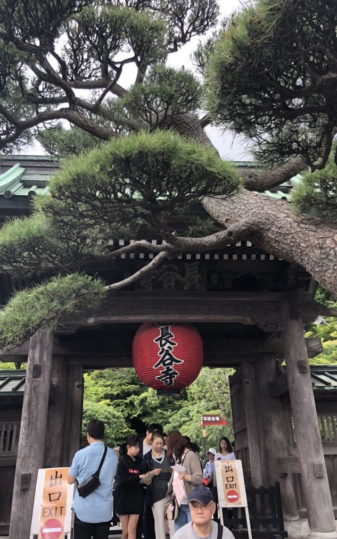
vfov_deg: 62.9
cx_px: 171
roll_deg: +2.5
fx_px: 441
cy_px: 270
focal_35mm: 30
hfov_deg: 41.8
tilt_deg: +24.8
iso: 20
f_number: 1.8
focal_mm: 3.99
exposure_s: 1/167
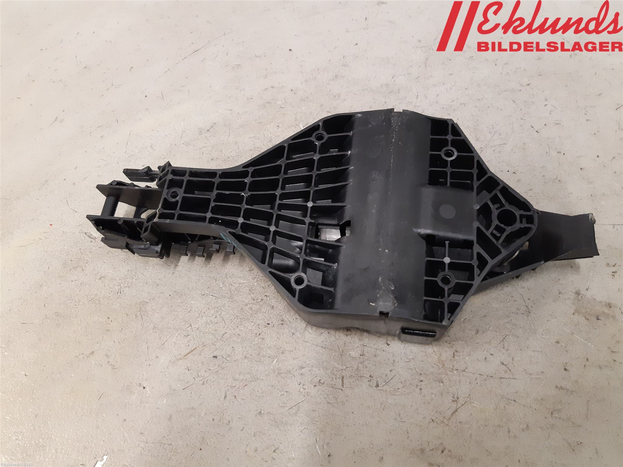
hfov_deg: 67.3
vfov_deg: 53.1
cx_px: 312
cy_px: 234
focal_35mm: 26
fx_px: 468
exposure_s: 1/50
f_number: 1.7
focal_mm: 3.93
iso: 250
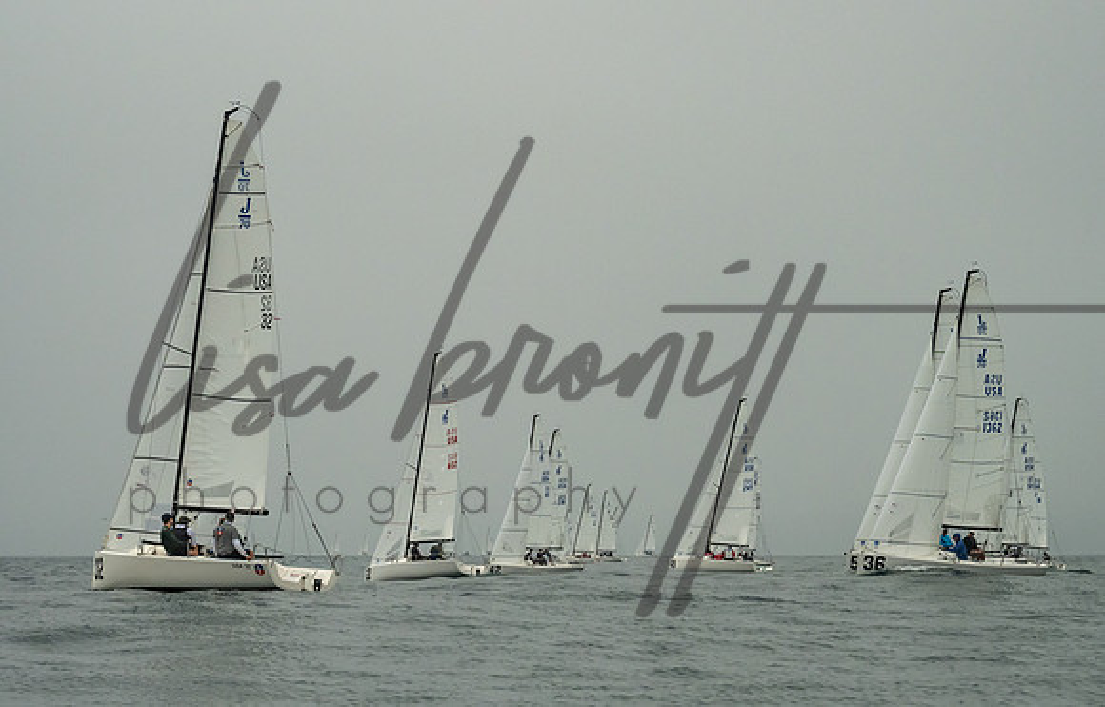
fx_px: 3515
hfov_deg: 17.9
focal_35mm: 116
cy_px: 365
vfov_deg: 11.5
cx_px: 535
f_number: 9
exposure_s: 1/3200
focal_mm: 83
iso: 800
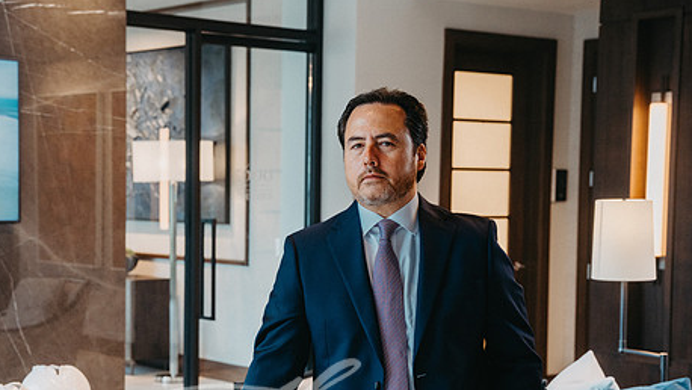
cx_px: 273
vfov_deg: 16.5
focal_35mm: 73
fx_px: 1340
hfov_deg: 28.9
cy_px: 273
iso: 1000
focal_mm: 55
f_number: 5
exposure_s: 1/125
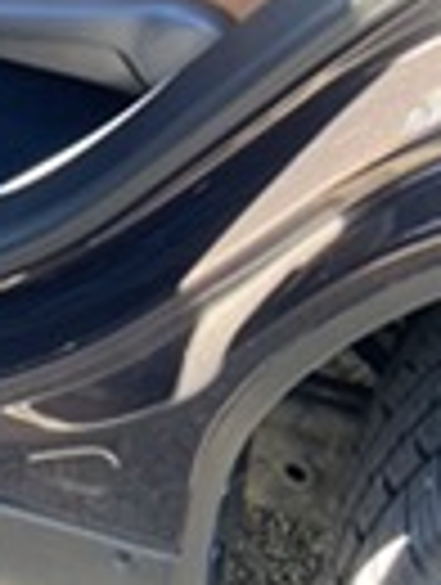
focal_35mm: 96
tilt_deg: -16.1
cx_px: -45
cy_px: -405
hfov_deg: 15.1
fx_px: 1625
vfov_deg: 17.4
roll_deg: -1.4
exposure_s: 1/121
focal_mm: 4.25
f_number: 1.8
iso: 100
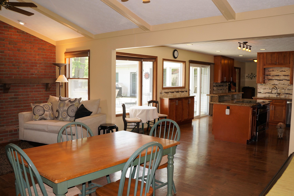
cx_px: 147
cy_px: 98
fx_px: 245
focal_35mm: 30
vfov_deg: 43.5
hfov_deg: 62.0
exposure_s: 1/160
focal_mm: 20
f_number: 4
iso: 250
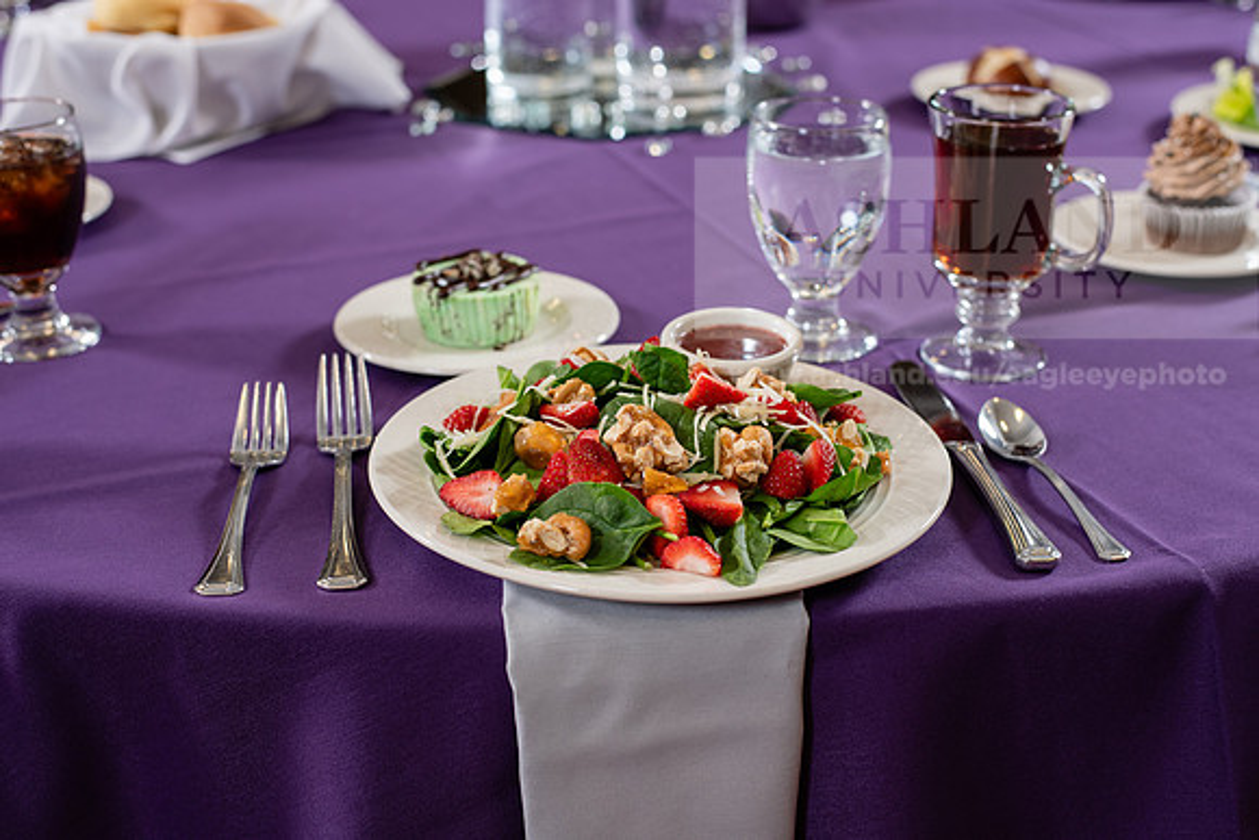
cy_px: 420
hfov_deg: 39.6
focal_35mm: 50
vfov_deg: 27.0
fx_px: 1749
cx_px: 630
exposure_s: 1/200
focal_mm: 50
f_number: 4
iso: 320
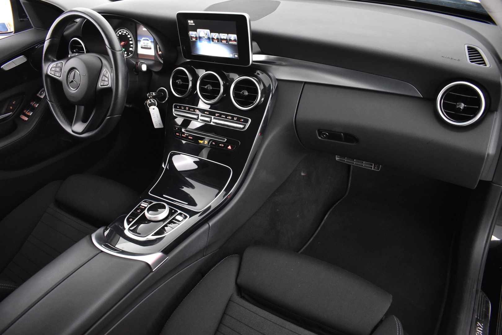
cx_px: 251
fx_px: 376
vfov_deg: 47.9
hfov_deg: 67.4
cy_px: 168
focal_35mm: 27
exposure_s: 1/20
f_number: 3.5
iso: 3200
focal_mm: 18
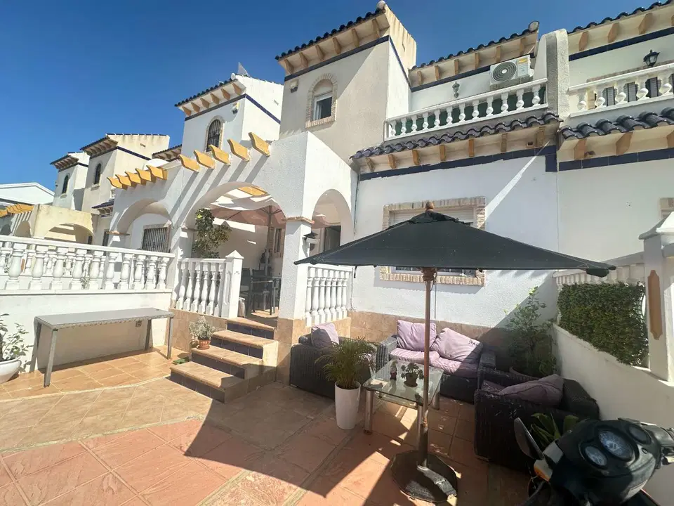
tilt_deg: +5.8
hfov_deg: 102.1
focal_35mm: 14
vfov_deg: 85.7
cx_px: 337
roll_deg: -4.0
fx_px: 273
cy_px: 253
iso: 50
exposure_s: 1/1825
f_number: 2.2
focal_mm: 2.22
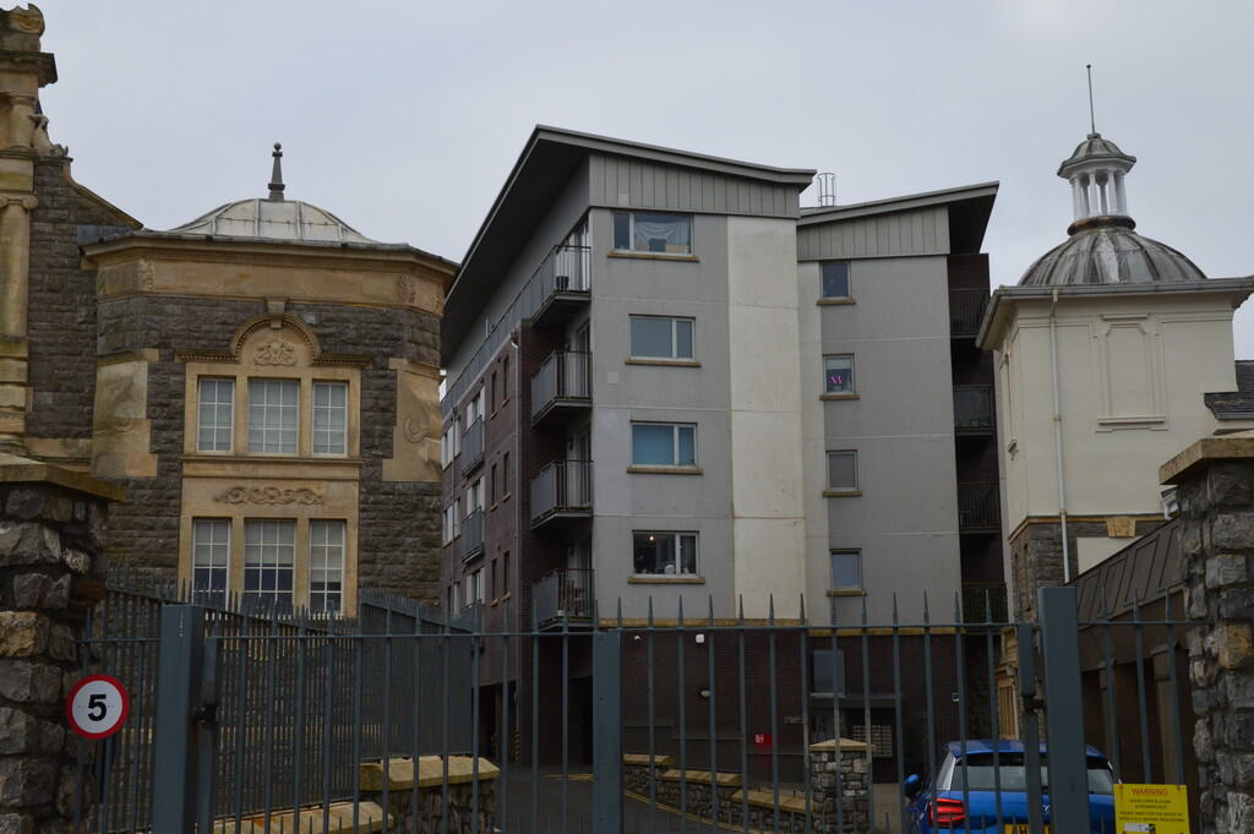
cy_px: 417
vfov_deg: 28.0
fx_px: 1671
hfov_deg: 41.1
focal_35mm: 48
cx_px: 627
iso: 400
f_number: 10
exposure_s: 1/250
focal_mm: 32
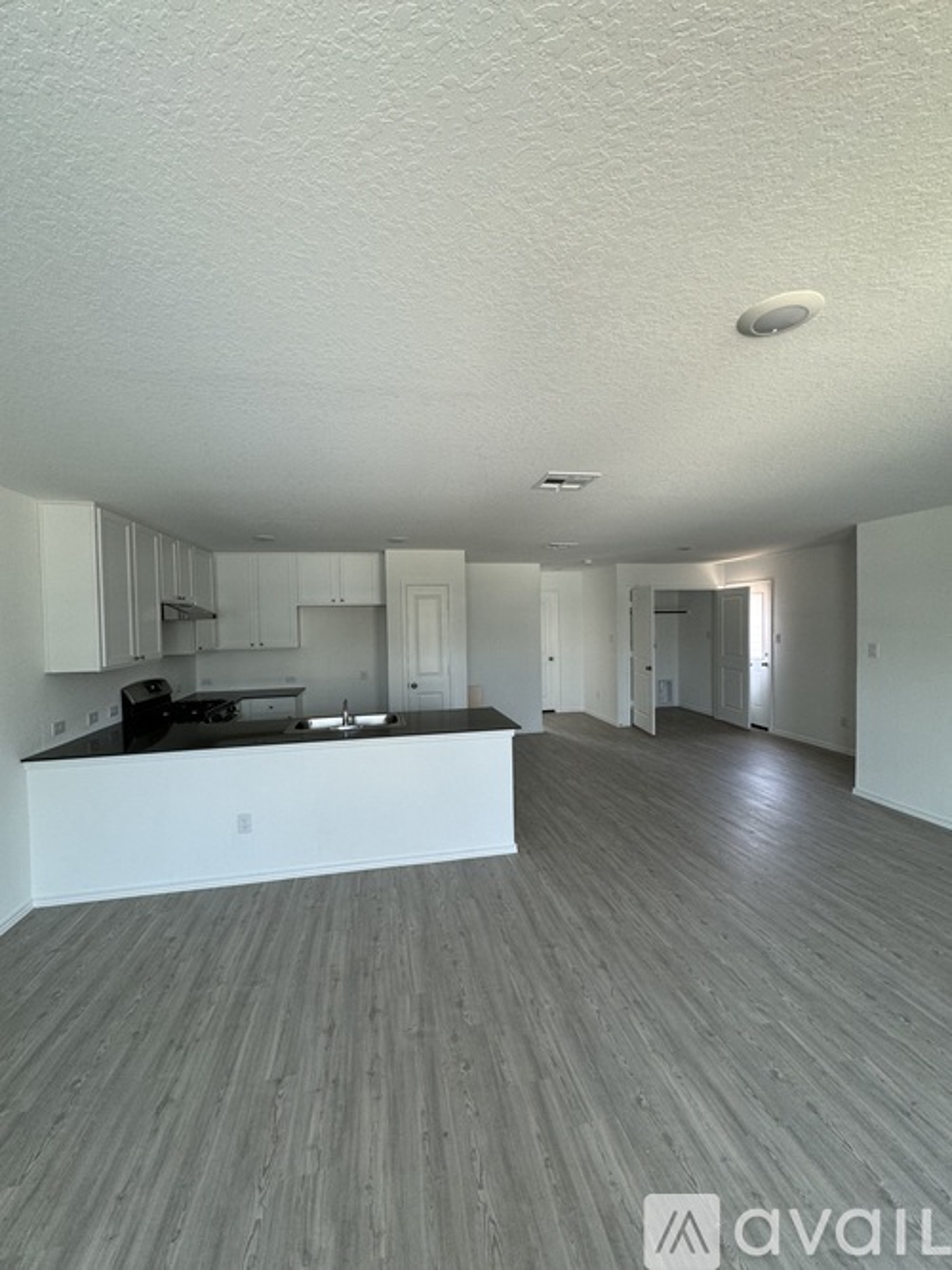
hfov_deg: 85.7
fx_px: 514
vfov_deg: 102.1
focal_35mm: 14
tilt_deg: -1.7
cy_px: 635
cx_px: 476
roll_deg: +1.9
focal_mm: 2.22
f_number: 2.2
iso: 125
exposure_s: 1/99
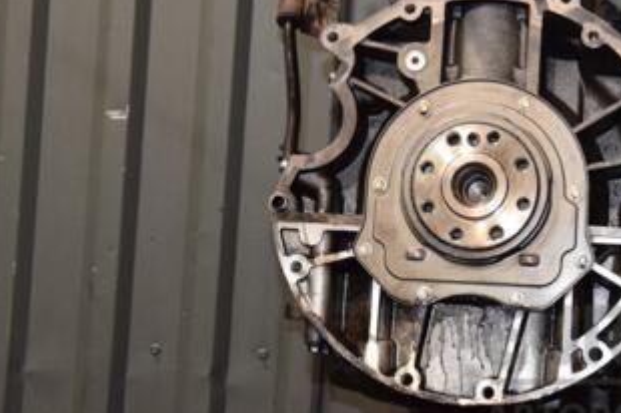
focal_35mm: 93
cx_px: 447
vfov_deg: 14.6
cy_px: 68
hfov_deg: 21.8
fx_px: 1603
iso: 800
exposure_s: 1/60
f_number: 5
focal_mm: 32
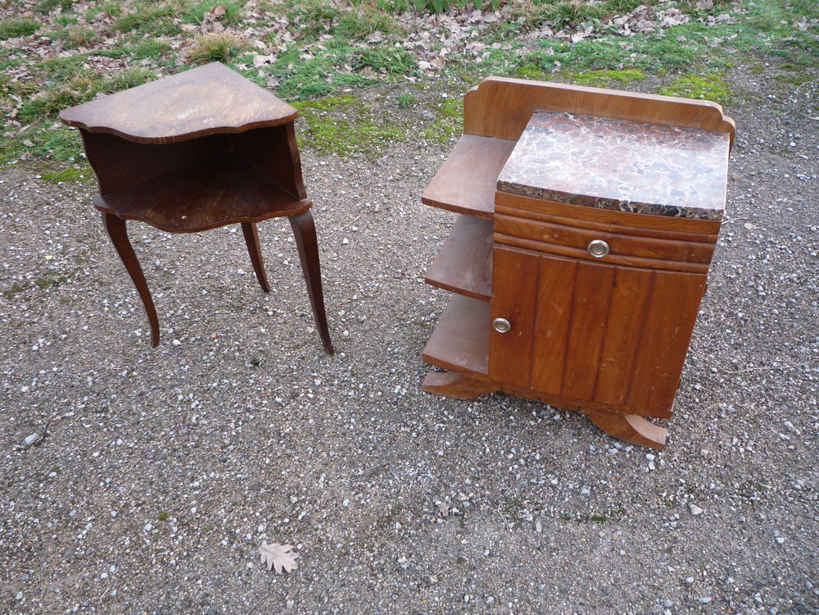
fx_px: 710
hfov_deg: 60.0
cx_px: 410
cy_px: 308
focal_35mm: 30
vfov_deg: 46.8
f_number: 3.3
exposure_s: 1/30
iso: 125
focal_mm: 5.2
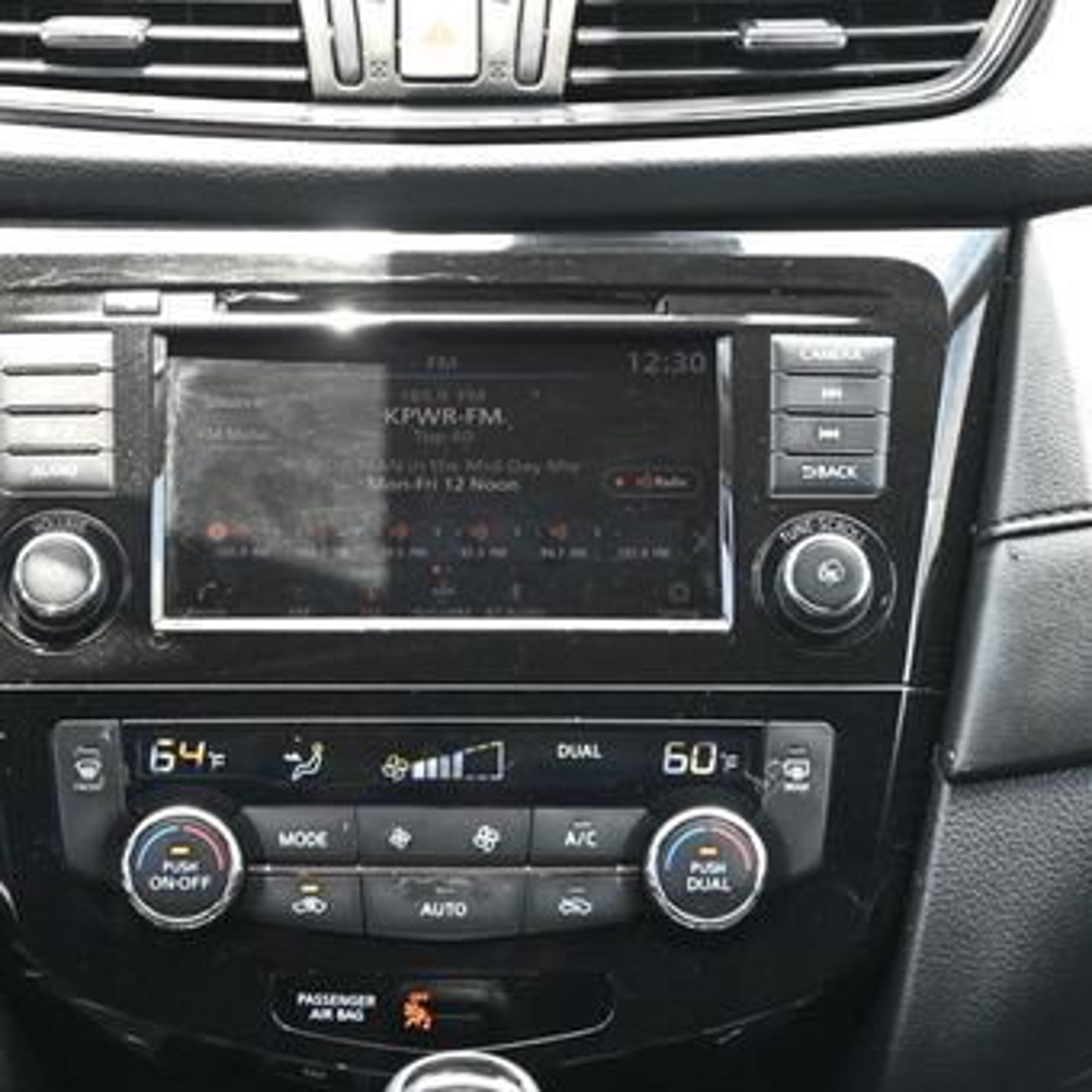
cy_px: 552
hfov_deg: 16.1
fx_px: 3847
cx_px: 462
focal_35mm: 108
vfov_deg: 16.2
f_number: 6
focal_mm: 45
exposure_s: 1/125
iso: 1600
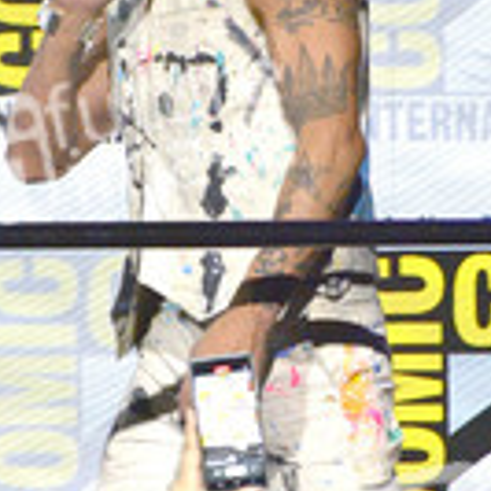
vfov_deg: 2.5
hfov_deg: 2.5
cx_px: 216
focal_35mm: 691
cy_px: 332
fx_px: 11089
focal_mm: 270
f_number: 6.3
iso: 1600
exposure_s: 1/250
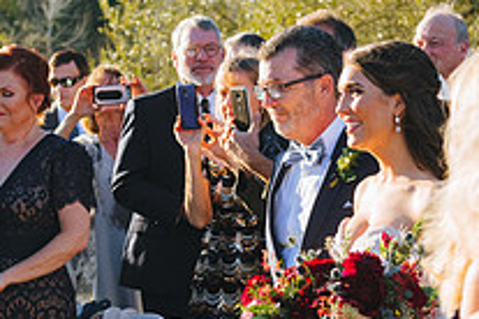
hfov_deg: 15.8
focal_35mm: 130
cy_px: 205
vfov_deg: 10.5
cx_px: 287
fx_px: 1730
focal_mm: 42
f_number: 4
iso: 200
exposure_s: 1/1000
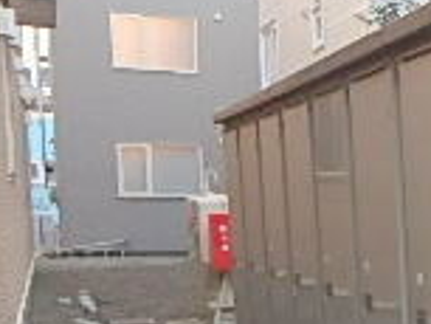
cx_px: 755
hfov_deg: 18.1
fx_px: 1097
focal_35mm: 88
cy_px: 363
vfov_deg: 16.3
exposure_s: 1/40
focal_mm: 3.7
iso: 200
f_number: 3.5
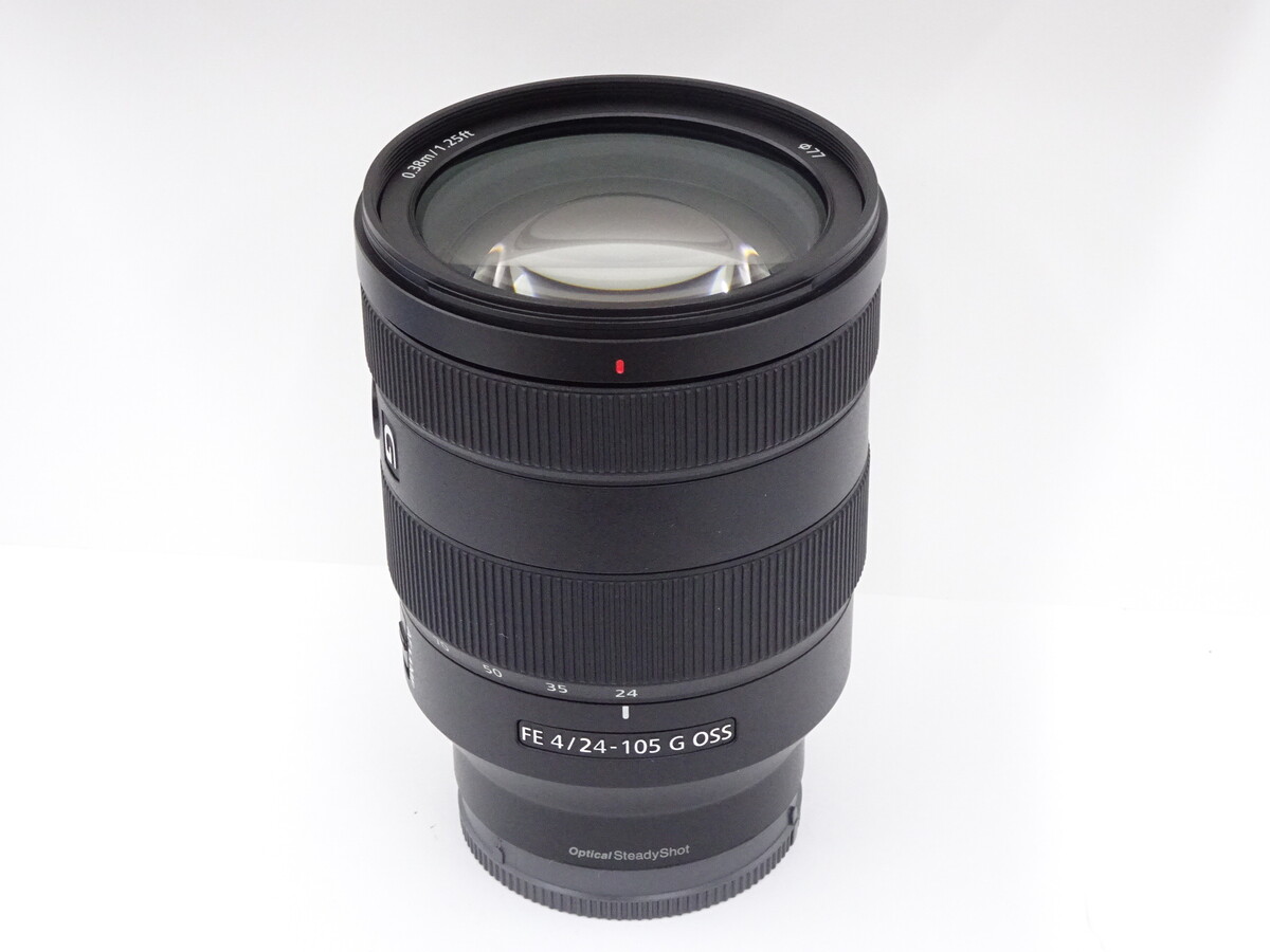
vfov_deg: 19.6
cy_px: 476
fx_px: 2752
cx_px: 635
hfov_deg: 26.0
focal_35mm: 75
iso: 800
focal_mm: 12.87
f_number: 5
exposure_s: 1/80
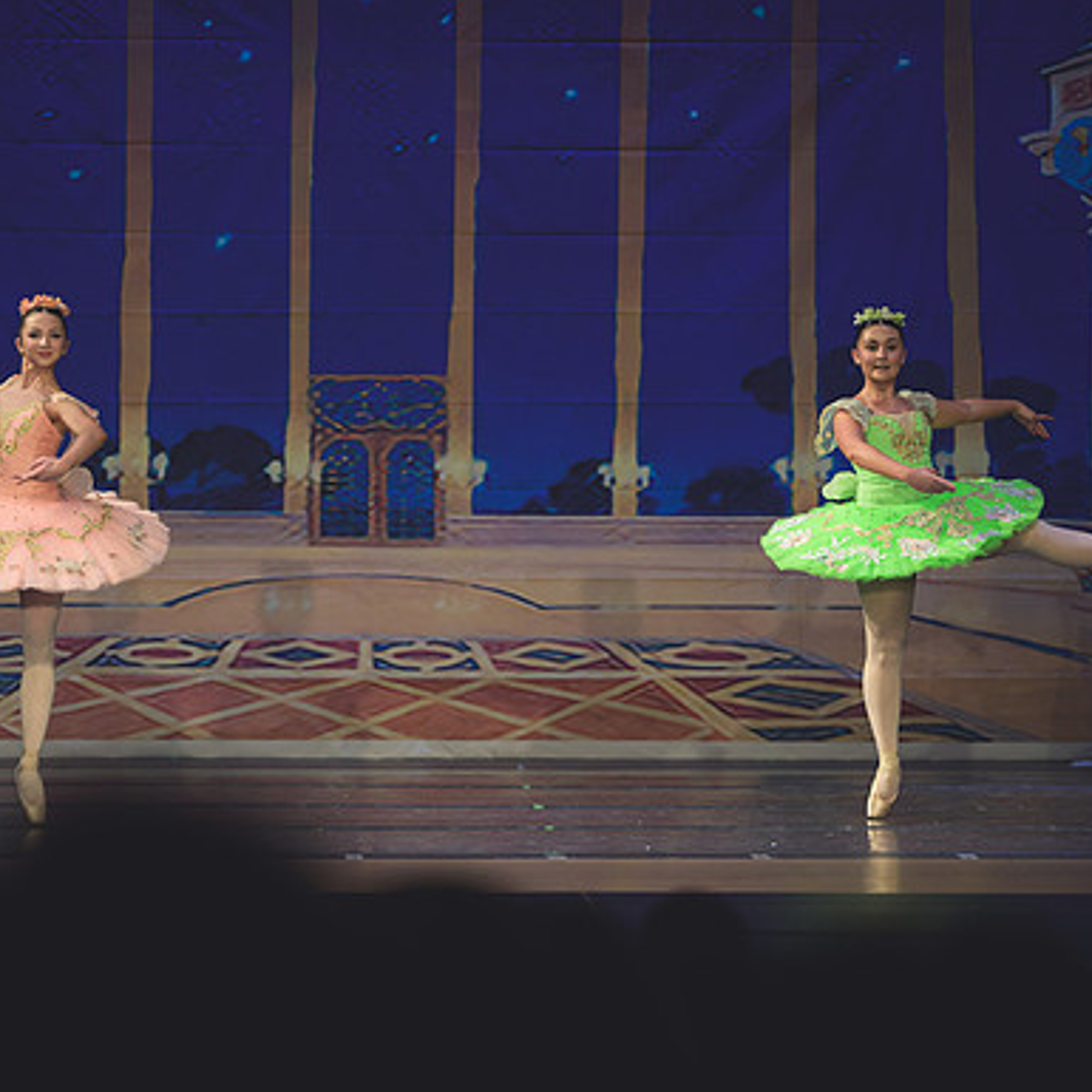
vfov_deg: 7.2
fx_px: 8637
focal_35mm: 242
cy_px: 611
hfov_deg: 7.2
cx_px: 373
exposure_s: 1/320
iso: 560
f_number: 2.8
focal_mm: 160
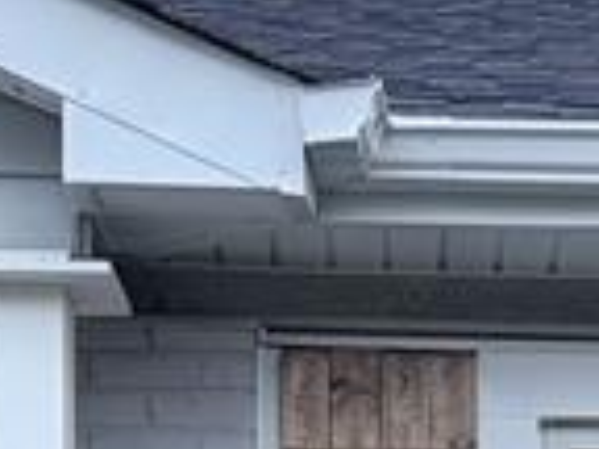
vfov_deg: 8.0
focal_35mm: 171
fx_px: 2959
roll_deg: -0.8
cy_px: 1060
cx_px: 503
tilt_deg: +0.2
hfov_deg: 11.5
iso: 200
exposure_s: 1/120
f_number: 1.78
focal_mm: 6.76
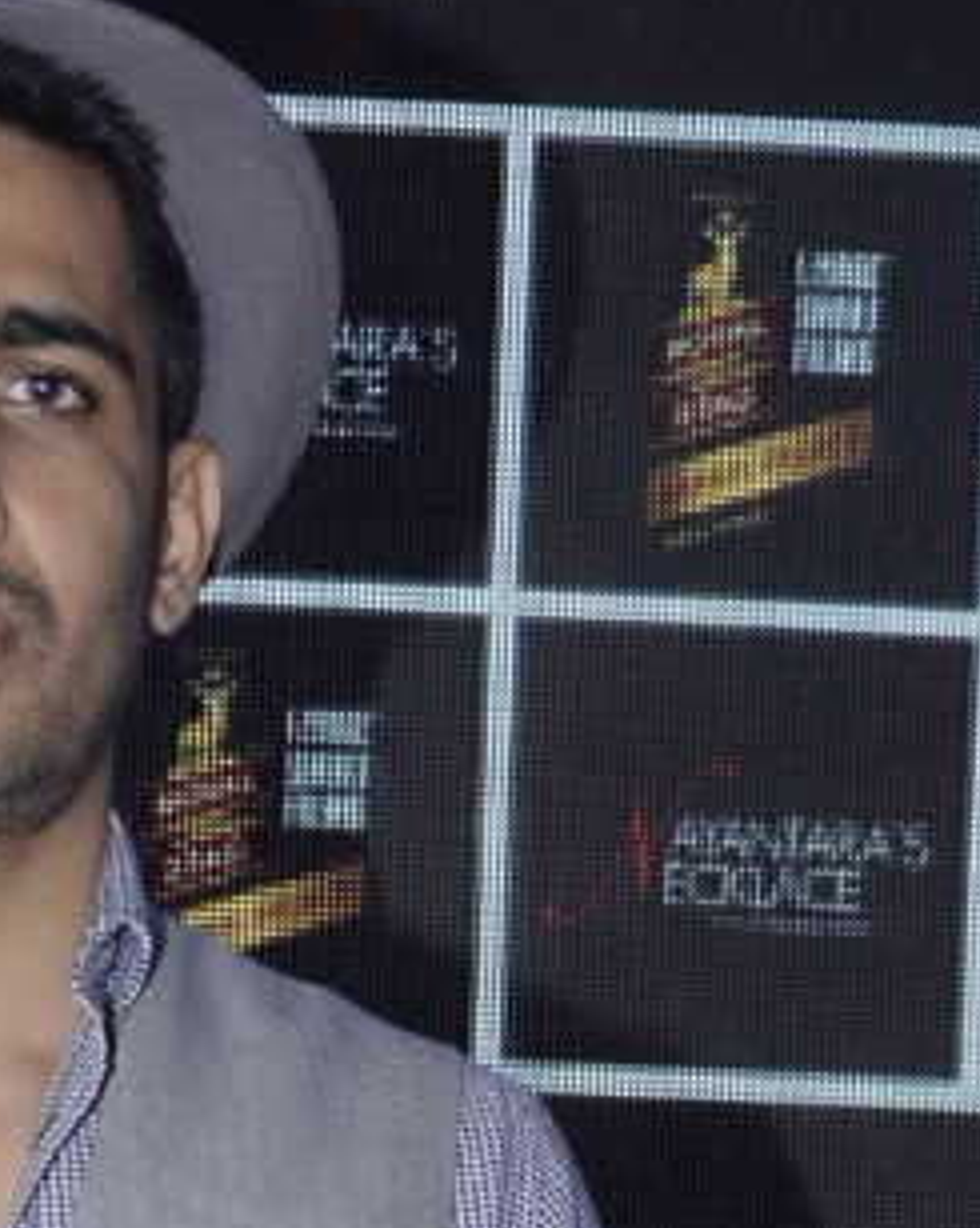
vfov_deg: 9.6
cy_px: 2728
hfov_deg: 8.4
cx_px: -72
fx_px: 6661
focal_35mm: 183
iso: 800
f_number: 7.1
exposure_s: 1/160
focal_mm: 25
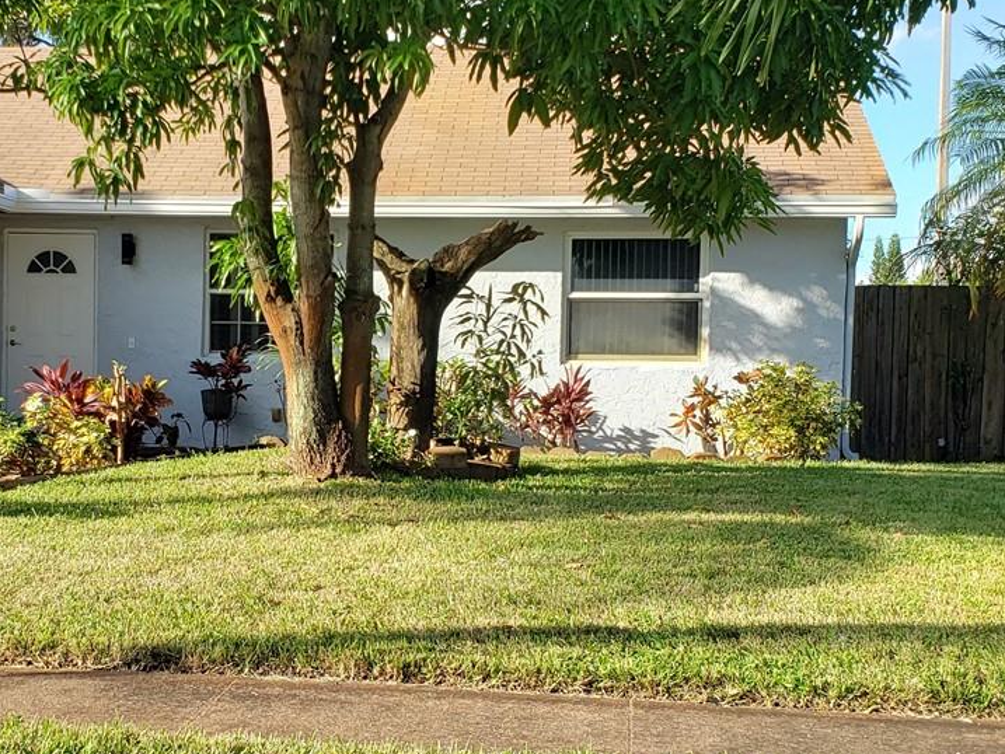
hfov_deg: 32.8
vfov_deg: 25.2
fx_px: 1684
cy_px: 448
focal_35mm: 58
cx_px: 290
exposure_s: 1/550
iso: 50
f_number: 2.4
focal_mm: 4.3
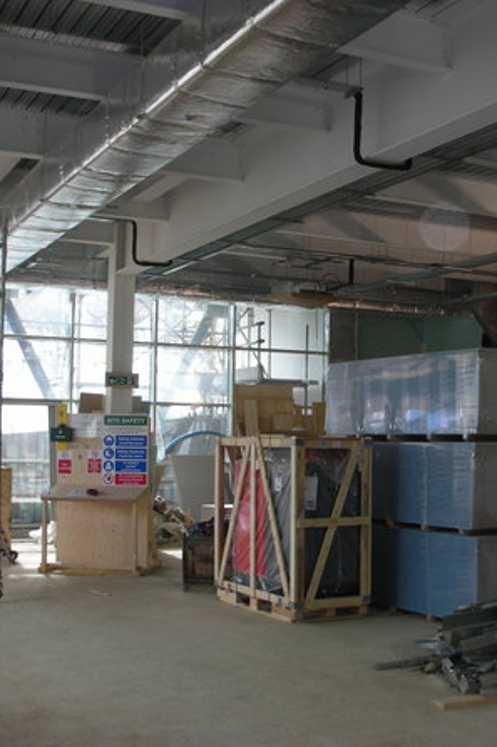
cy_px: 375
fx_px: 1015
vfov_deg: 40.4
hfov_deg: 27.4
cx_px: 306
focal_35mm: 49
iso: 65
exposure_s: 1/30
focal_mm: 5.8
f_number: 3
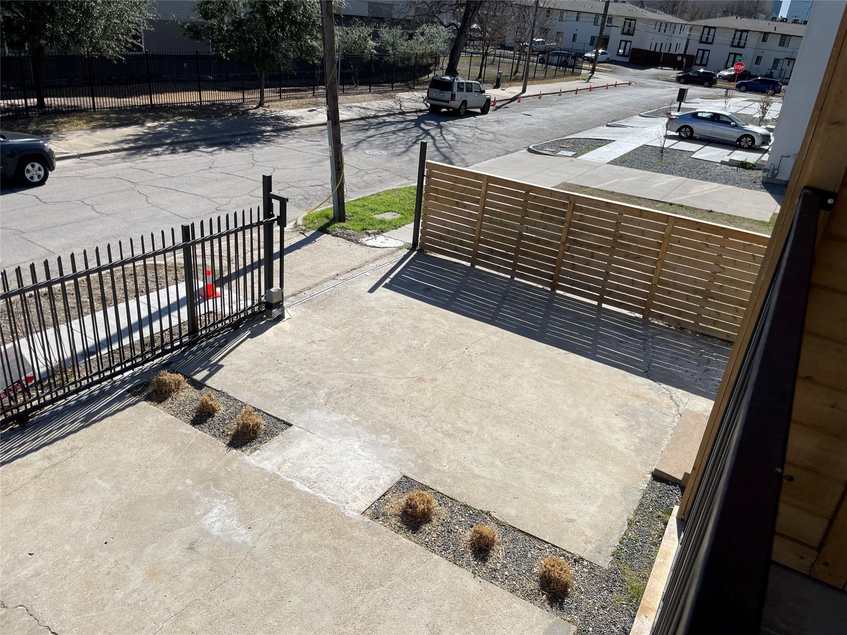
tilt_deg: -26.0
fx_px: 636
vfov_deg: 53.1
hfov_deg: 67.3
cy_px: 318
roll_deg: -6.7
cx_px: 424
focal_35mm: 26
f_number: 1.6
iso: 32
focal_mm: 4.2
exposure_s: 1/4292
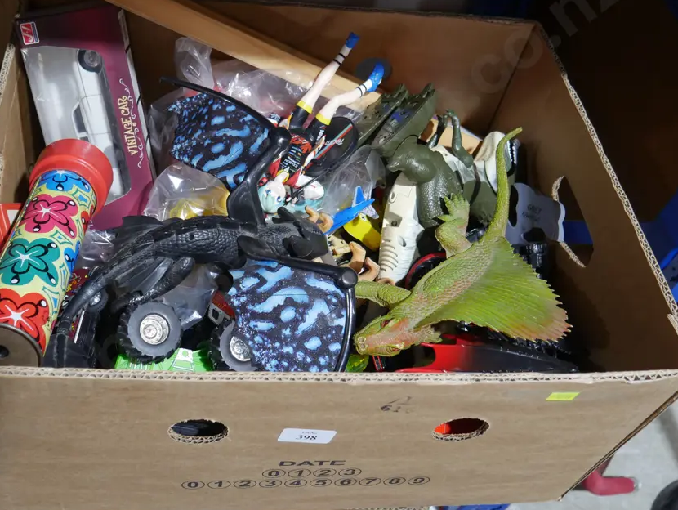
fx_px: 725
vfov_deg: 38.7
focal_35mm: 37
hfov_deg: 49.9
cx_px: 281
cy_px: 230
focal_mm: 15
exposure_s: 1/60
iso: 500
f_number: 3.6
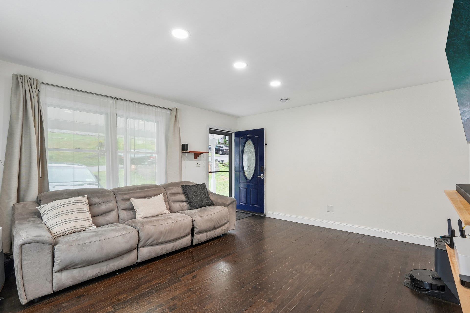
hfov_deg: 93.2
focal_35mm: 17
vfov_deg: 70.4
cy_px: 166
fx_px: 222
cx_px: 242
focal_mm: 16
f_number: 9
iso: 400
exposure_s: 1/8
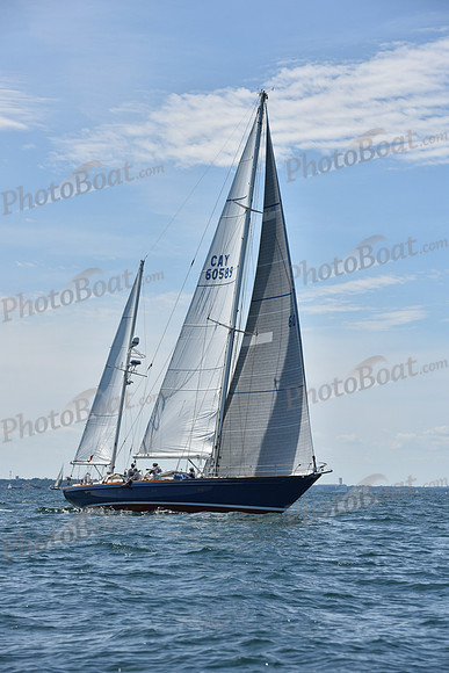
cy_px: 336
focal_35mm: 116
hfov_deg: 11.8
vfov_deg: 17.6
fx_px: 2169
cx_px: 224
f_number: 8
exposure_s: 1/1600
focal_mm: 116
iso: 250
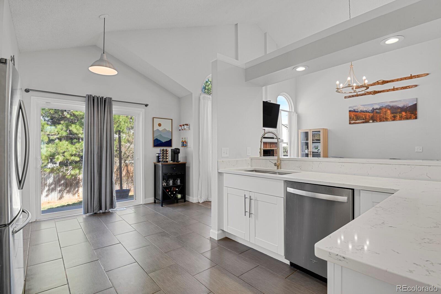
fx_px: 208
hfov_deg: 93.3
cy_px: 147
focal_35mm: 17
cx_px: 220
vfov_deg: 70.4
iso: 250
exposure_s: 1.6
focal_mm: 17
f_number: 8
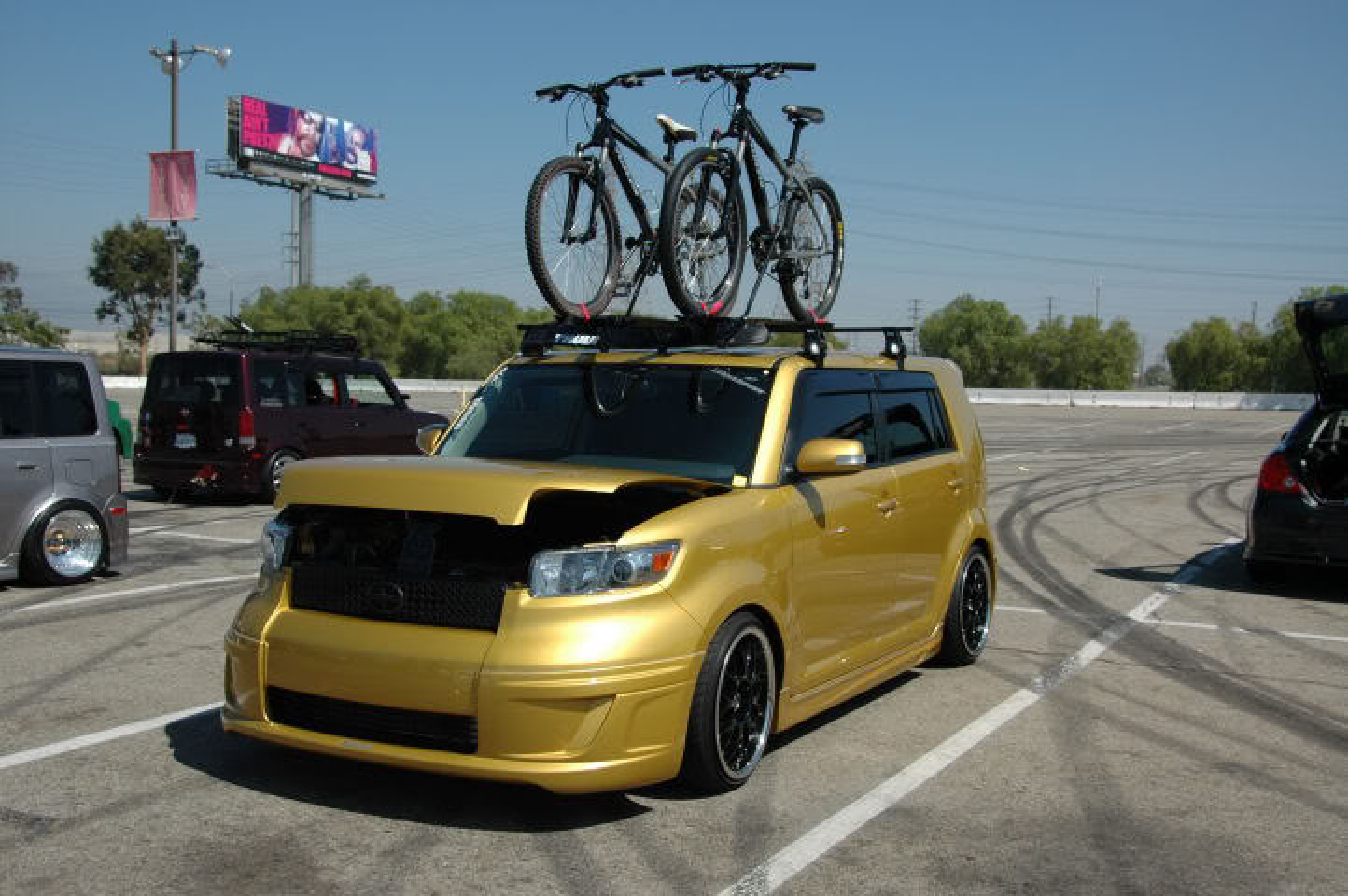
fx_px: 1459
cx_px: 674
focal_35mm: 39
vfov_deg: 34.1
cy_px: 448
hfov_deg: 49.6
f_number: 4.5
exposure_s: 1/2000
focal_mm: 26
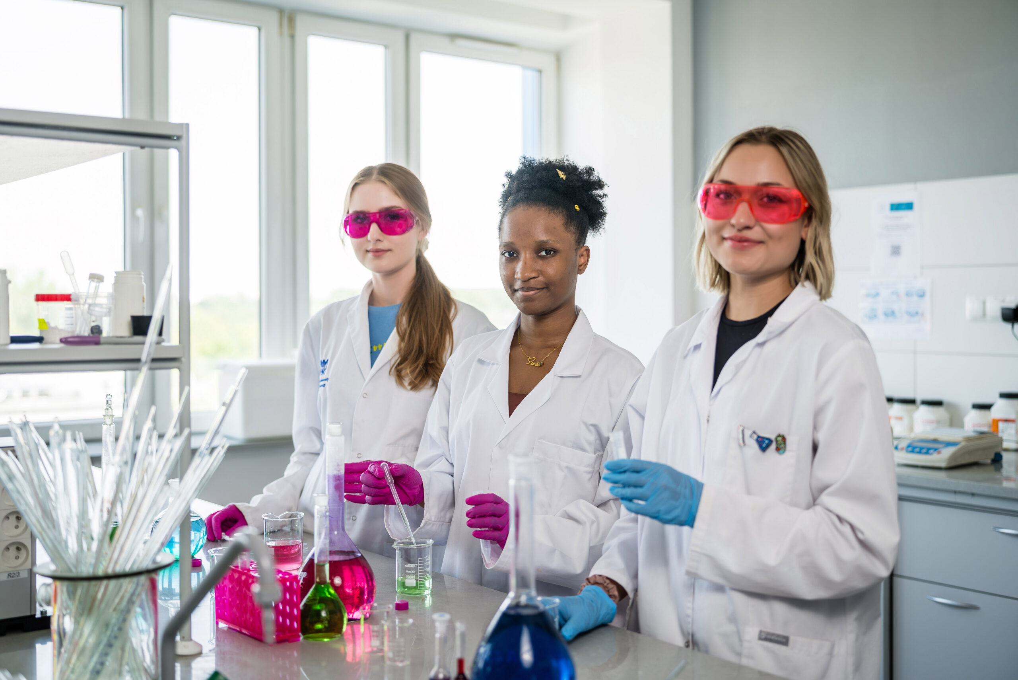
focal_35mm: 42
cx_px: 509
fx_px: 1188
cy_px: 340
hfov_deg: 46.4
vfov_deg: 31.9
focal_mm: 42
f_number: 2.1
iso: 100
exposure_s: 1/200
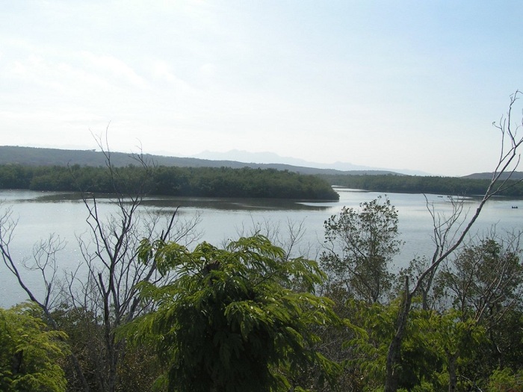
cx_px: 262
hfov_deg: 49.0
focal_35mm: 38
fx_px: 574
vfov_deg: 37.7
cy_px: 196
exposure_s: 1/1000
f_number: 5.6
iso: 50
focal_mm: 5.8
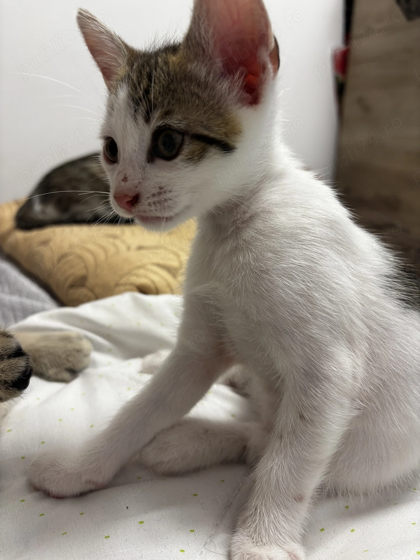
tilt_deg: -17.5
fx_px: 421
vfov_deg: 67.3
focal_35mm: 26
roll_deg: -2.9
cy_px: 280
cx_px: 210
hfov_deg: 53.0
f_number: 1.6
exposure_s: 1/100
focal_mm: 5.96
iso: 125
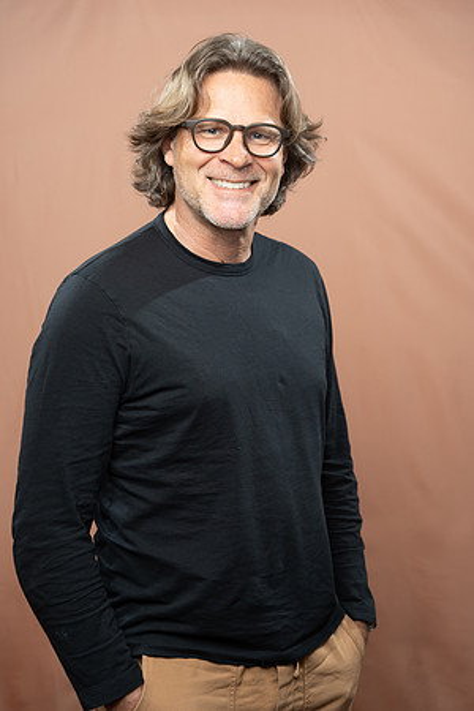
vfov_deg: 27.7
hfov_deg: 18.7
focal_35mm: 73
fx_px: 1442
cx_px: 237
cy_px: 356
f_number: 4
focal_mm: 73
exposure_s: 1/160
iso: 320
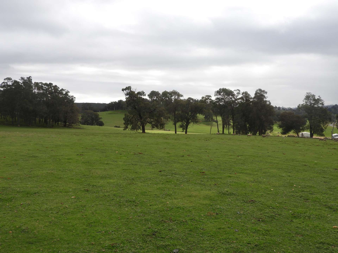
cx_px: 169
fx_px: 322
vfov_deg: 42.9
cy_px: 126
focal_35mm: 33
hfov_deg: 55.4
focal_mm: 5.9
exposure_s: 1/800
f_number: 3.6
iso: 100
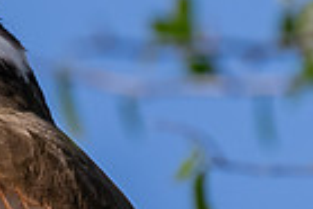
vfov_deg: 0.3
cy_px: 148
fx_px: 35954
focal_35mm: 4131
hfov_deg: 0.5
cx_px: 245
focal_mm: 600
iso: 500
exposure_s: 1/1600
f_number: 8
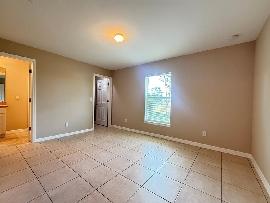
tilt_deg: +0.2
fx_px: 117
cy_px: 102
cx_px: 132
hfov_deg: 98.2
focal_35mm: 15
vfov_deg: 81.7
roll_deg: -0.9
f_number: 2.2
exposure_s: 1/60
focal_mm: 2.22
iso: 500
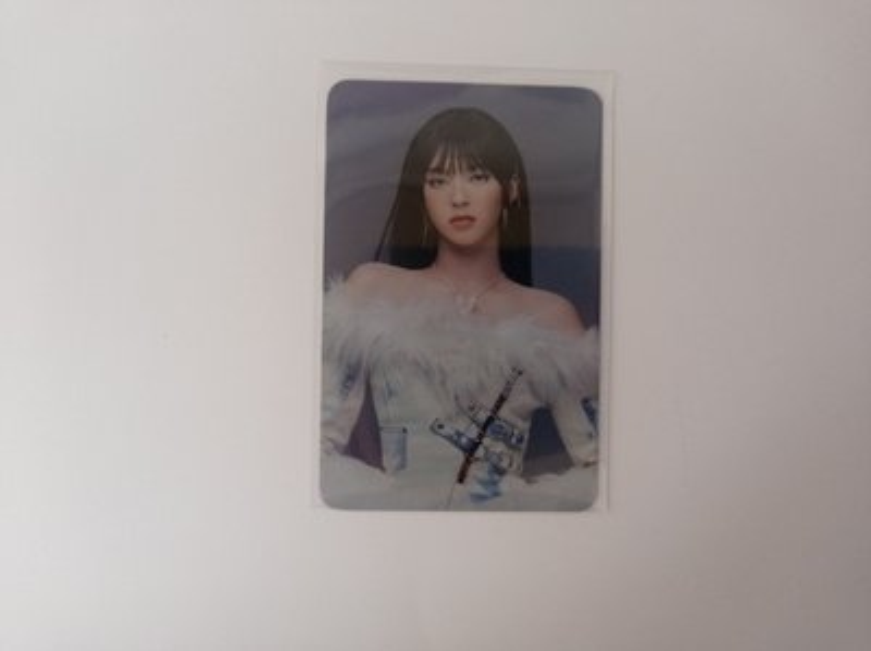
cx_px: 436
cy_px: 326
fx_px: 704
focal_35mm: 28
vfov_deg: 49.7
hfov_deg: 63.5
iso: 187
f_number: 1.79
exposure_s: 1/40
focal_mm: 4.7
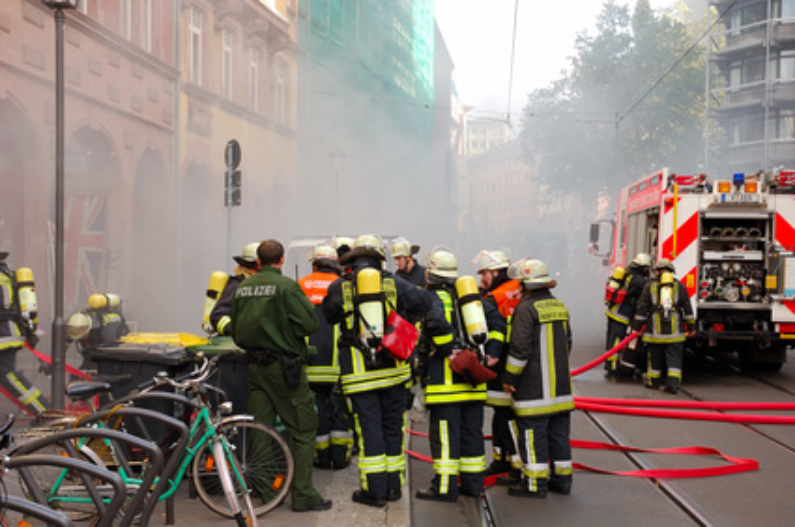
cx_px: 398
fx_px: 1257
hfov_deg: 35.1
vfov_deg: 23.7
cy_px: 264
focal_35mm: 57
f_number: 5.6
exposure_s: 1/80
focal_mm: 38
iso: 200
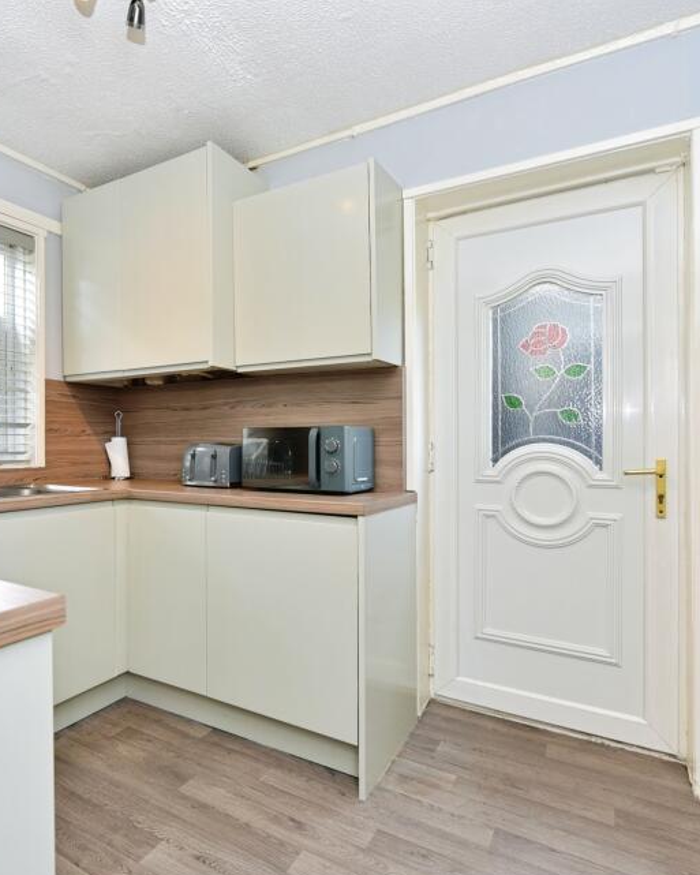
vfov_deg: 77.6
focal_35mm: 21
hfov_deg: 63.5
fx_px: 544
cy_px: 444
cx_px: 221
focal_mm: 14
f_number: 4
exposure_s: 1/60
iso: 400
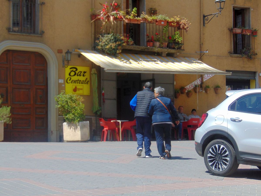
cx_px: 130
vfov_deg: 13.7
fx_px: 814
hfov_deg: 18.2
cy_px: 98
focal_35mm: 108
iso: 80
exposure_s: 1/500
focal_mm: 19.4
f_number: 3.9
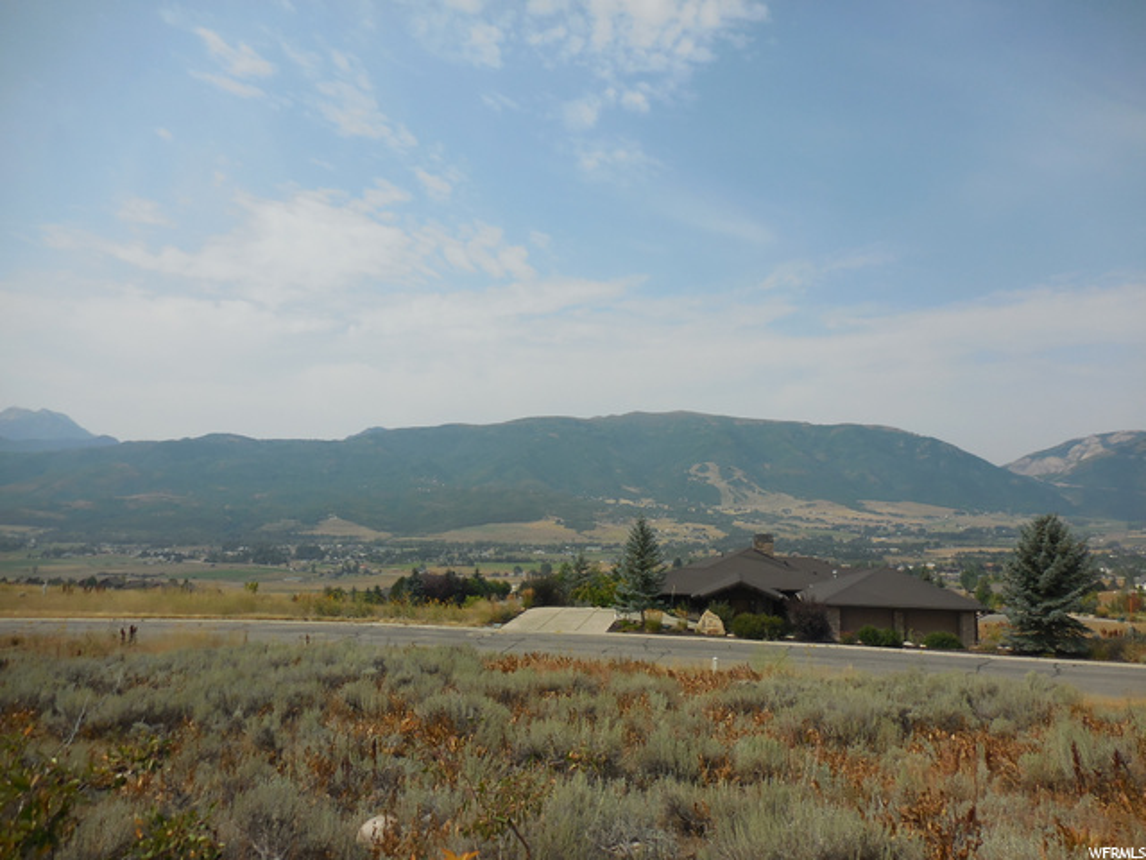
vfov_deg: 54.9
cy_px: 430
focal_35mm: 25
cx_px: 573
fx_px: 828
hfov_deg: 69.4
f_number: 10.5
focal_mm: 4.5
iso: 125
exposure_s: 1/250
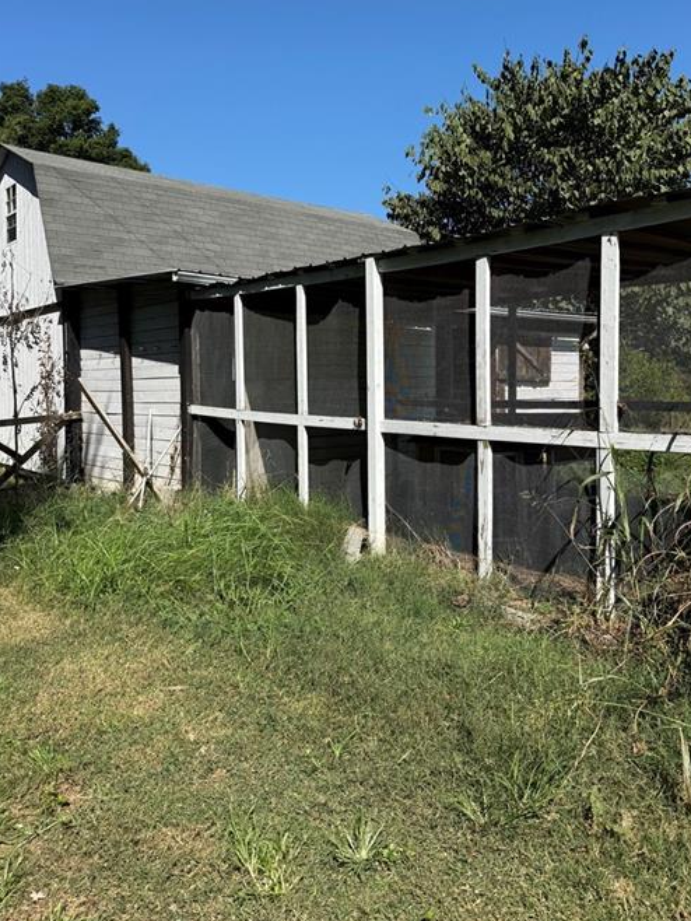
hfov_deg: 49.7
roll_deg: +0.9
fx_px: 745
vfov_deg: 63.2
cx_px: 371
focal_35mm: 28
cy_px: 403
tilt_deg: +0.6
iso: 80
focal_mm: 6.76
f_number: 1.78
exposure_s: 1/4167
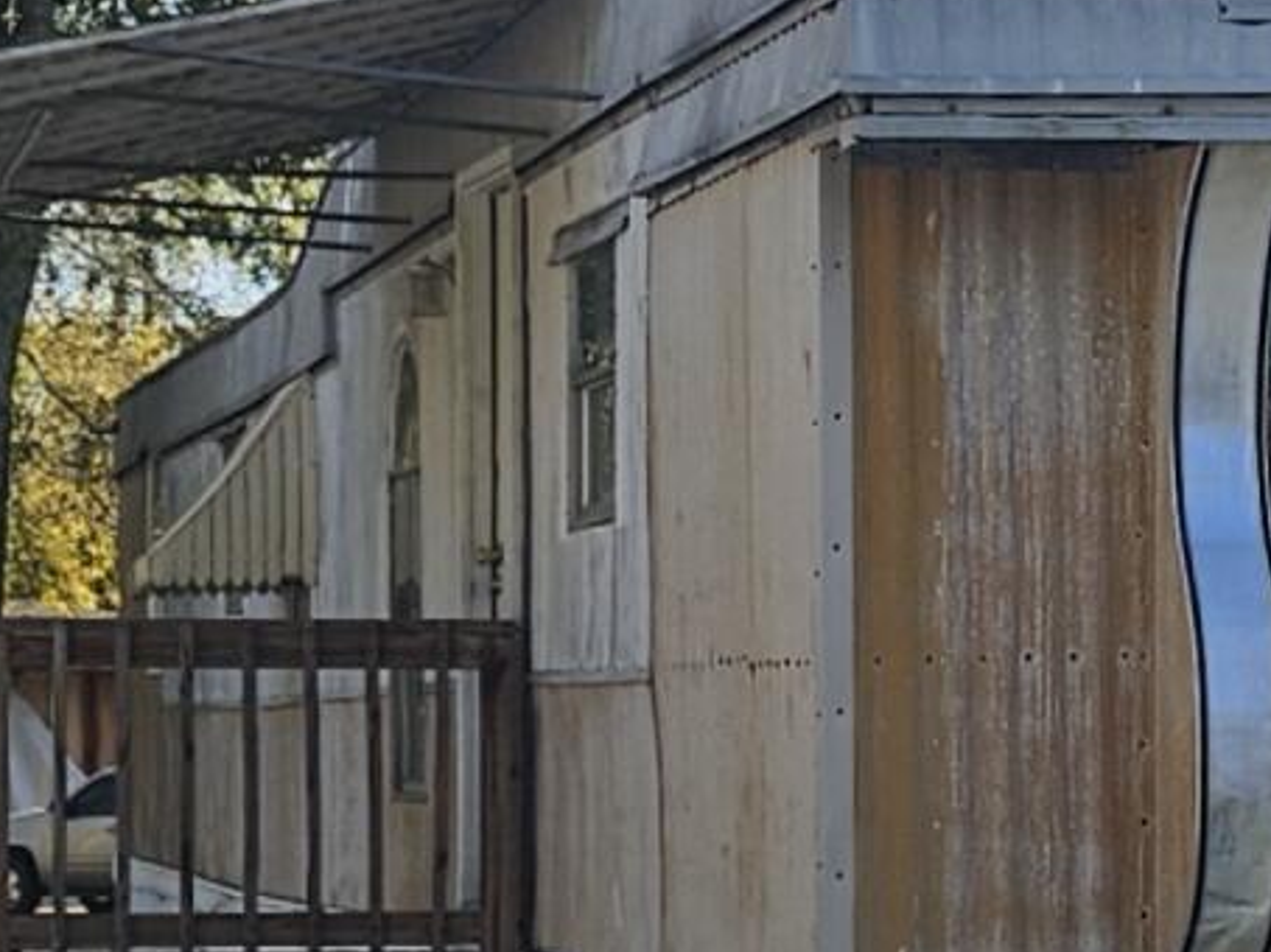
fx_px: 5578
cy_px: 619
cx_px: 1243
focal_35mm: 152
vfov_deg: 9.7
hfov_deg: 12.9
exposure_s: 1/1269
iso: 25
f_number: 1.8
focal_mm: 5.4
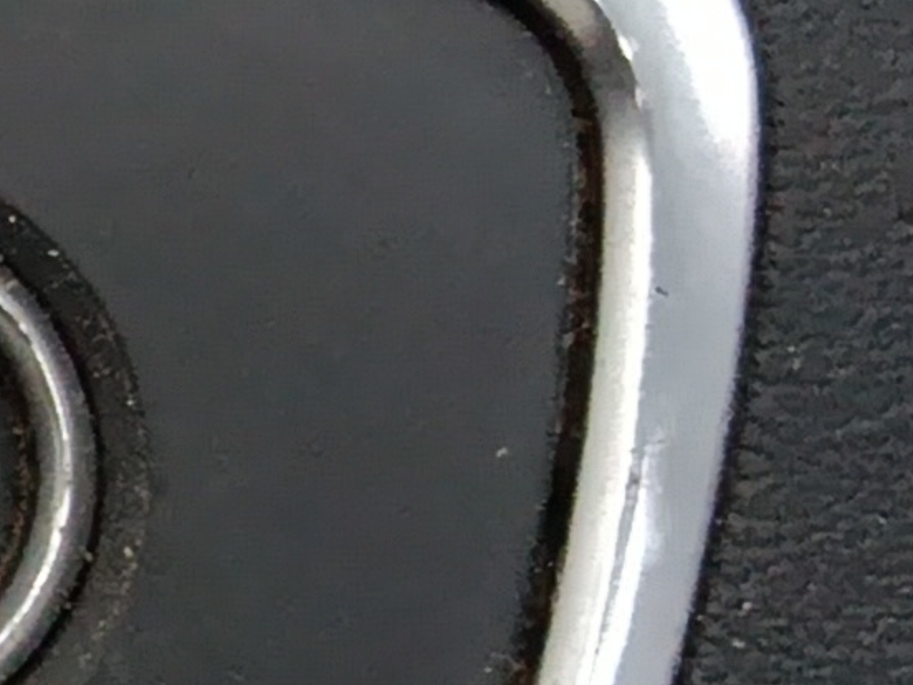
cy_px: 668
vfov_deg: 7.1
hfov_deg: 8.8
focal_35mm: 210
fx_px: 5539
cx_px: -996
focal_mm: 5.24
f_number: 1.7
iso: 1117
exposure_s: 1/100
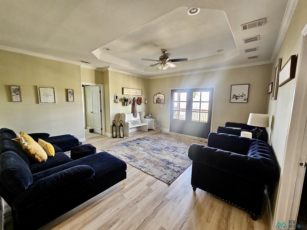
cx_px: 154
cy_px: 115
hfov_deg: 106.2
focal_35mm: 13
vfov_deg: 89.9
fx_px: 115
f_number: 2.2
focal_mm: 2.2
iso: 200
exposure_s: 1/60
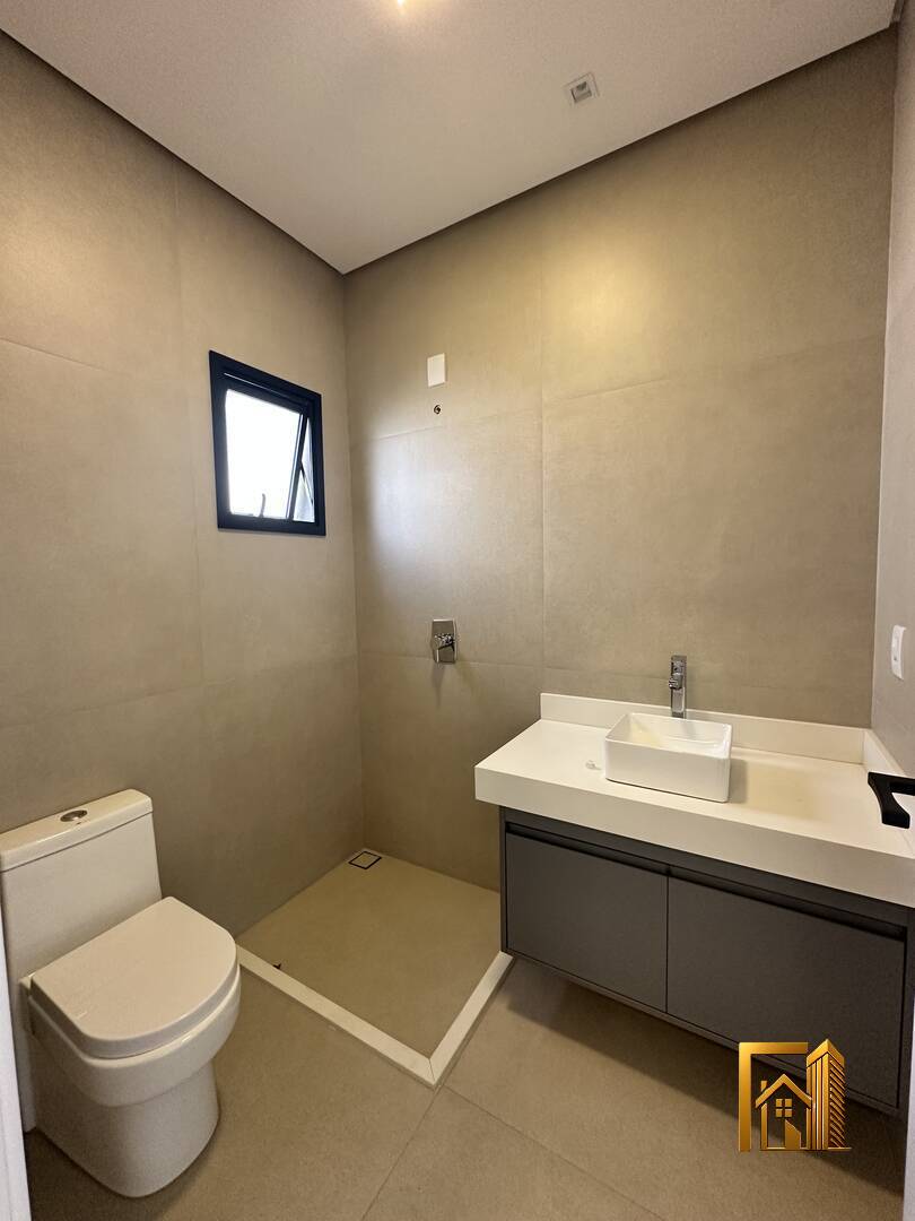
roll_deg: +1.0
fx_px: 493
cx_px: 458
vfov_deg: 102.1
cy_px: 610
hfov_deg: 85.7
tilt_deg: -4.2
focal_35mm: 14
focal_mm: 2.22
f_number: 2.2
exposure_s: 1/99
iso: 250
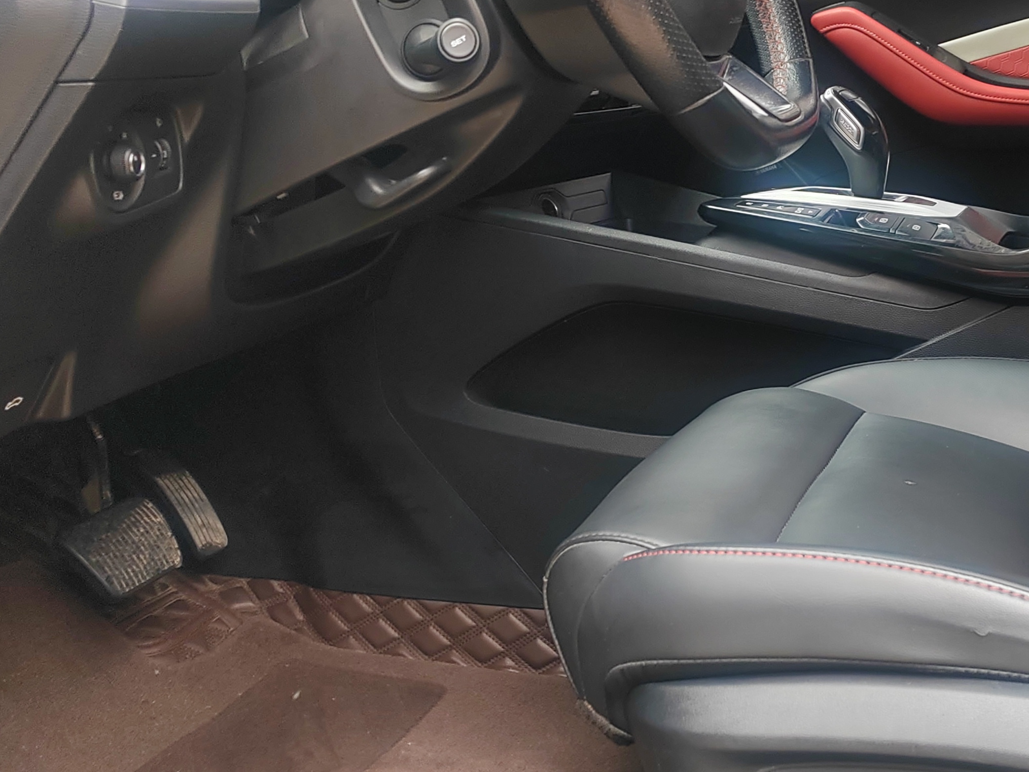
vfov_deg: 27.5
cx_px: 778
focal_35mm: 53
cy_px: 352
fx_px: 1575
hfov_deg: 35.3
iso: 100
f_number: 1.9
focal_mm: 5.52
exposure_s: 1/100
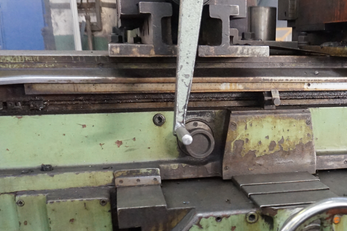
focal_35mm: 49
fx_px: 472
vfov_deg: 26.2
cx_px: 261
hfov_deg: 39.3
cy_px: 225
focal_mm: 16
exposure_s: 1/125
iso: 3200
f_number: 3.5
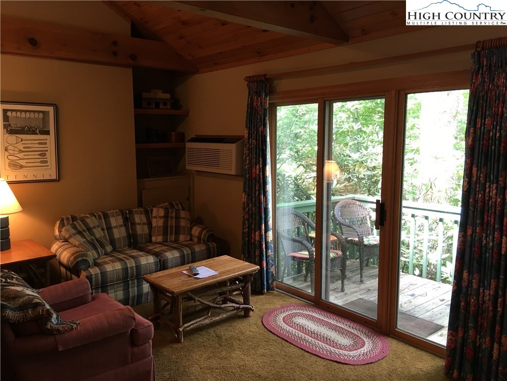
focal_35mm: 29
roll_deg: -0.6
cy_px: 190
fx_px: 425
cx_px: 254
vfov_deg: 48.2
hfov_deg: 61.7
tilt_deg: -5.3
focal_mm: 4.15
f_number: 2.2
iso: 32
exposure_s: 1/15
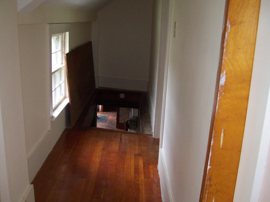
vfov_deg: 35.9
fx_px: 312
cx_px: 121
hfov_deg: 46.7
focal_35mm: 40
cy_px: 102
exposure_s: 1/64
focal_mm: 6
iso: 200
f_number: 2.7
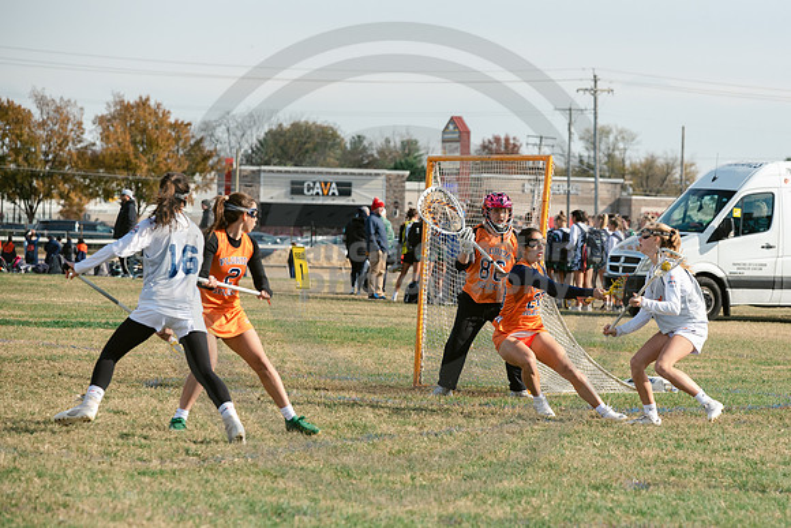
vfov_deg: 7.6
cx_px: 531
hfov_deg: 11.3
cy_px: 290
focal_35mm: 181
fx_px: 3983
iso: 250
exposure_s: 1/1600
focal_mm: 135
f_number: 5
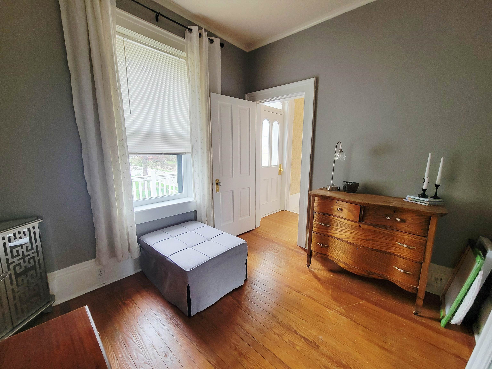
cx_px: 246
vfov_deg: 89.9
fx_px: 185
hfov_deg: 106.2
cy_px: 184
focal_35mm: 13
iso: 200
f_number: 2.2
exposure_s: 1/60.2
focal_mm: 2.2
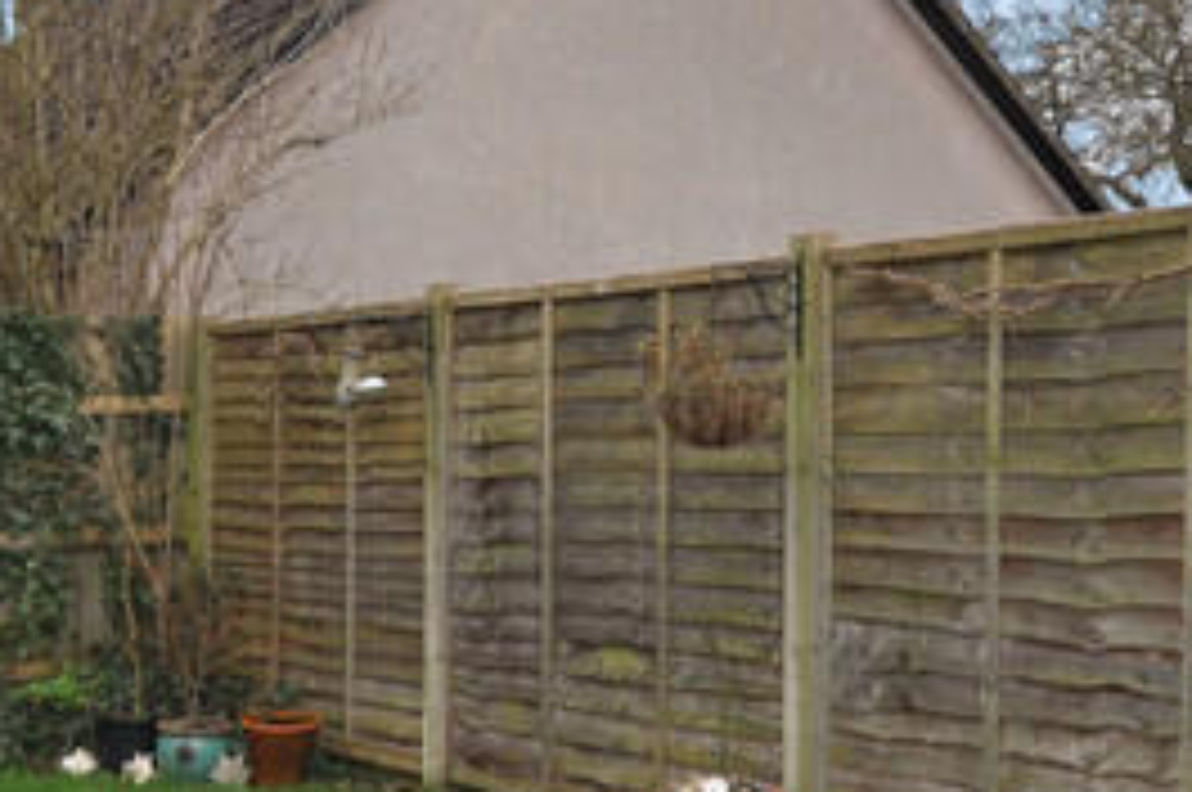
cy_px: 585
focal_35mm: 58
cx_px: 459
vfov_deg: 23.1
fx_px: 1918
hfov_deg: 34.4
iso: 320
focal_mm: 10
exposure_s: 1/200
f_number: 3.5
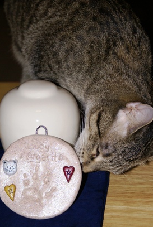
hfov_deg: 11.0
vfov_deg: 16.4
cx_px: 63
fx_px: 793
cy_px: 110
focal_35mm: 125
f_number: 5.6
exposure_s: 1/125
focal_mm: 70
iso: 400
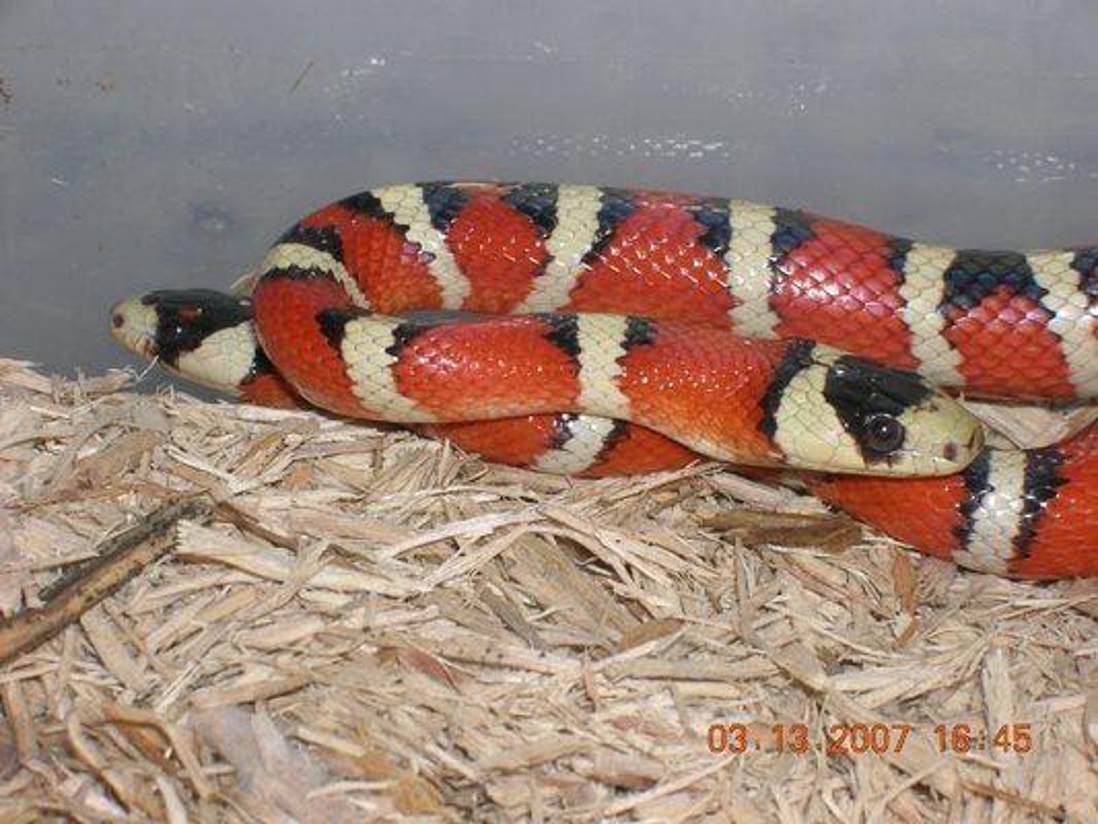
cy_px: 412
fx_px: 3141
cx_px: 549
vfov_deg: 14.9
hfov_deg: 19.8
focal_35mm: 99
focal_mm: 16.4
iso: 50
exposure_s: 1/60.1
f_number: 8.1
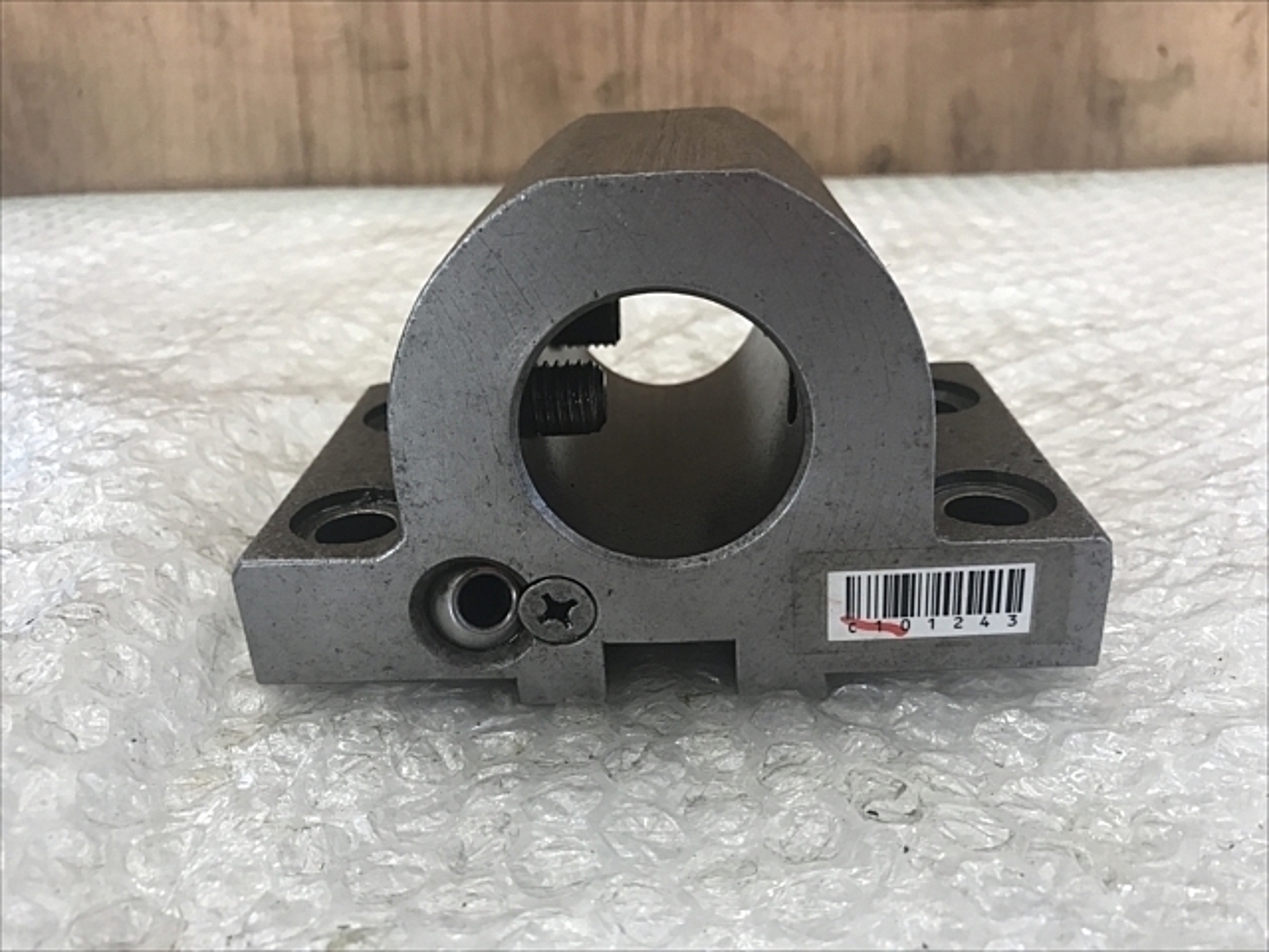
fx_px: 1026
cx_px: 634
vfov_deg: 49.7
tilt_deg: -25.5
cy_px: 476
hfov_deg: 63.4
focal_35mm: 28
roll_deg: +2.4
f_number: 1.8
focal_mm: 3.99
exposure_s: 1/30
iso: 25
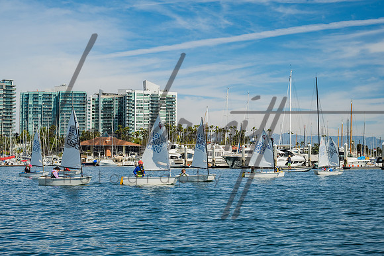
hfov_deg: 28.7
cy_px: 128
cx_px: 192
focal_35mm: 70
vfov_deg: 19.4
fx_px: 751
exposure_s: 1/320
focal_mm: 70
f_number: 10
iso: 250
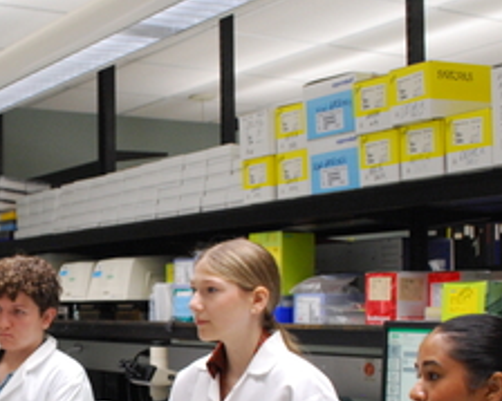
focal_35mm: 68
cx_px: 25
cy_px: 323
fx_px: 1010
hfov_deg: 26.7
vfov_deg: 22.2
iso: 800
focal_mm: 18
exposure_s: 1/30
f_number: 5.6
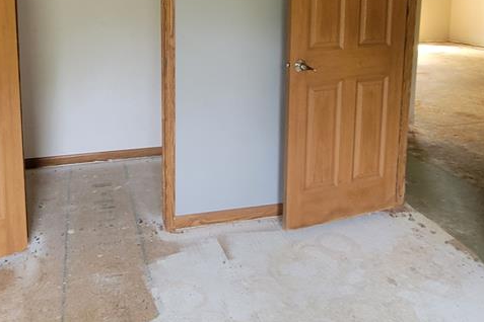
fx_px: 390
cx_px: 168
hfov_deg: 62.4
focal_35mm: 29
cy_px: 33
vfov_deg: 41.5
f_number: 2.2
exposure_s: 1/40
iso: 320
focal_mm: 2.2
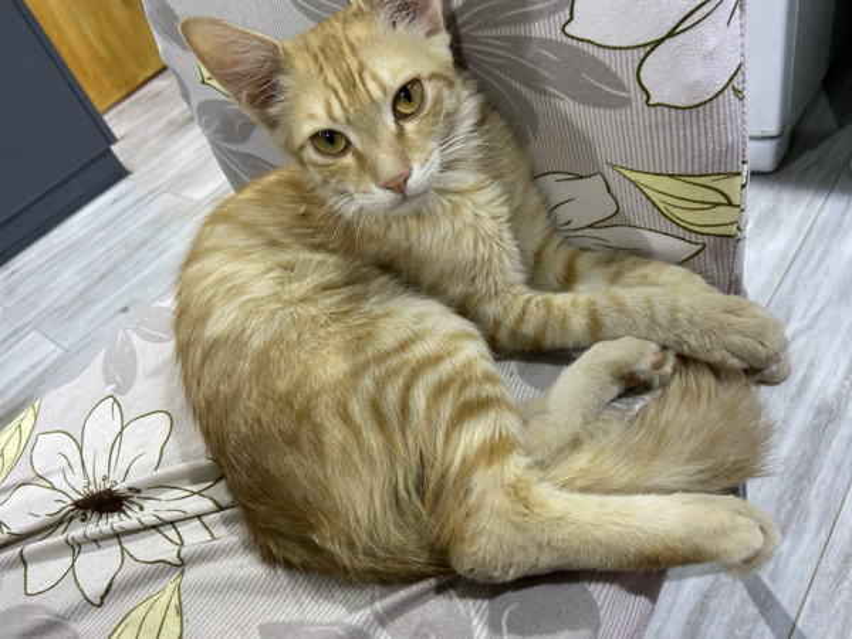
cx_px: 426
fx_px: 640
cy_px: 320
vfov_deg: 53.1
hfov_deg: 67.3
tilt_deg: -42.3
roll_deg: +21.4
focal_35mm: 26
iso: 320
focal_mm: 4.25
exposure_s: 1/60
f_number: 1.8
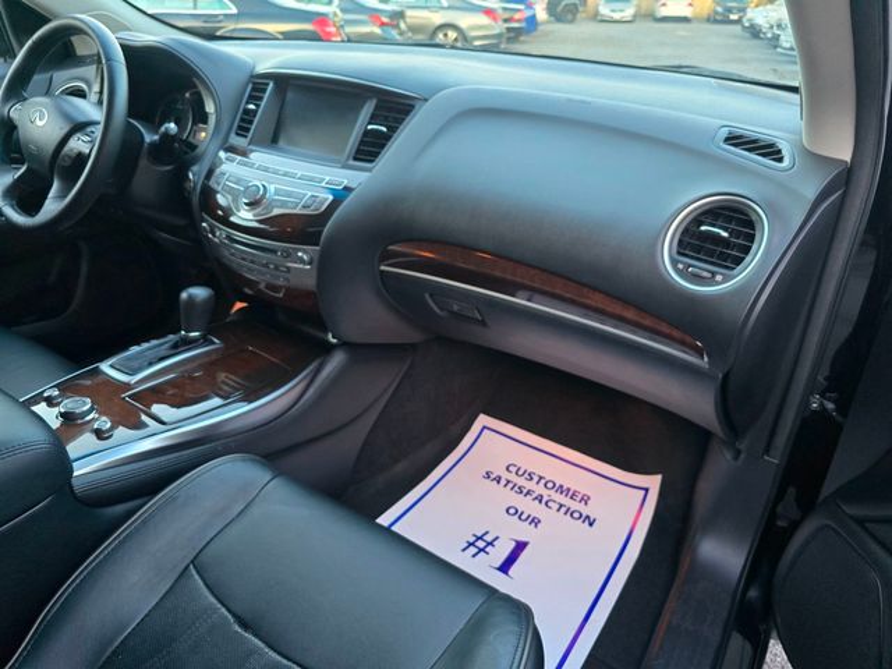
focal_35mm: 23
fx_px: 593
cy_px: 334
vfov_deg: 58.9
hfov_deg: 73.9
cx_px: 446
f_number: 1.7
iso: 1000
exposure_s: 1/120
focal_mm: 6.3
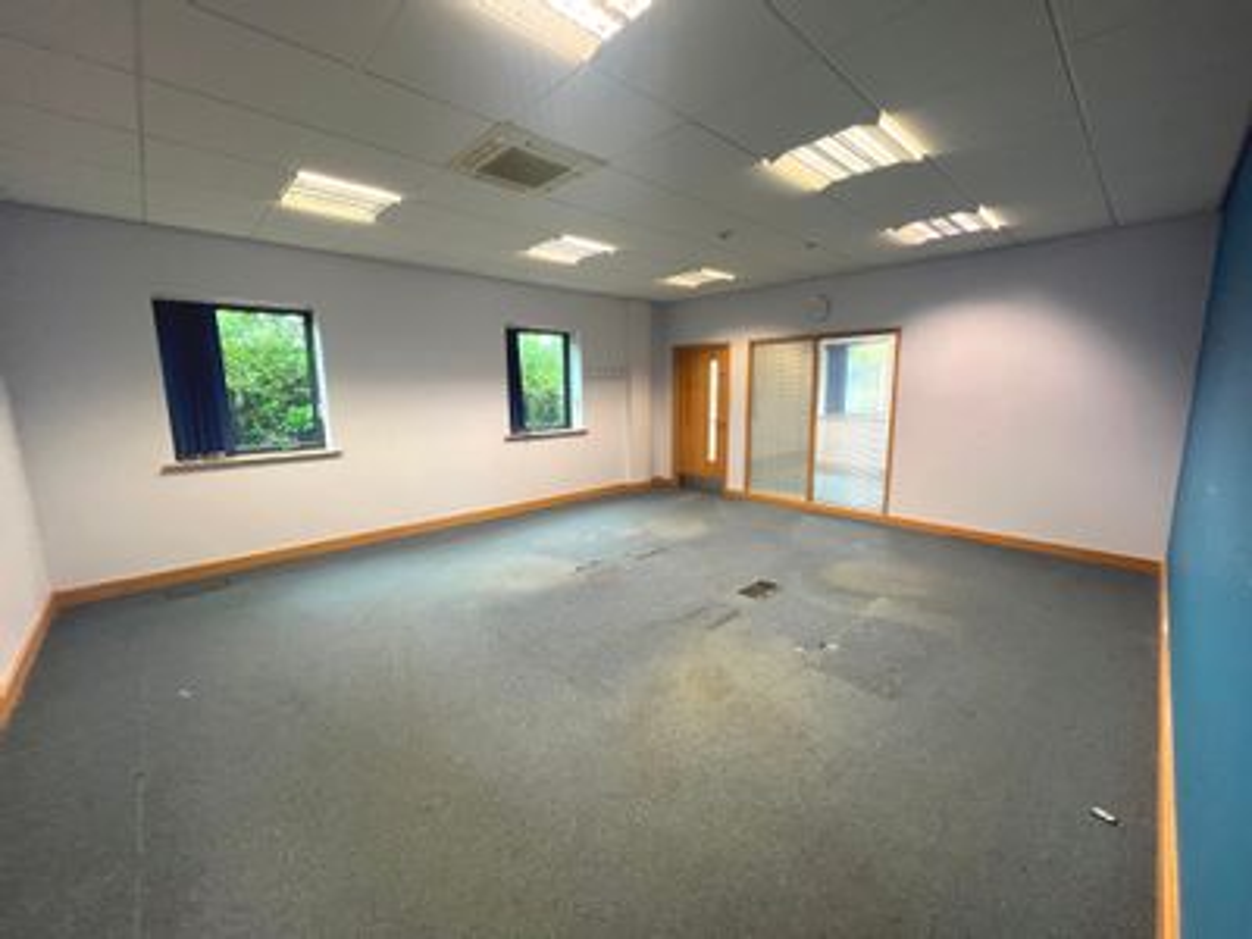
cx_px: 626
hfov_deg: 106.2
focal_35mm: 13
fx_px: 470
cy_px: 470
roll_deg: +0.5
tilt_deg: -10.4
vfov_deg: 89.9
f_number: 1.8
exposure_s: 1/50
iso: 160
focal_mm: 1.57
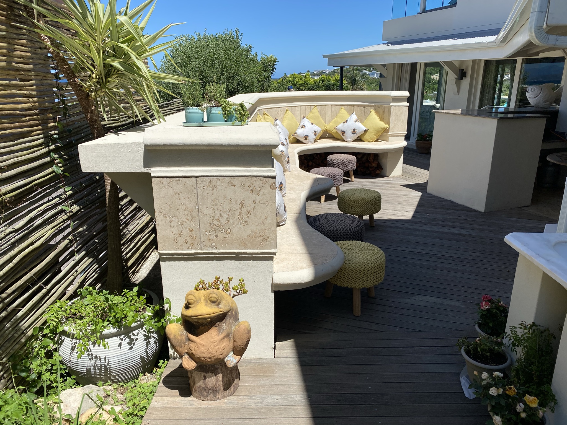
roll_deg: -0.3
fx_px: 426
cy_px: 212
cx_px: 284
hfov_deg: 67.3
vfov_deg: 53.1
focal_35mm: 26
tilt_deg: -17.1
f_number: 1.8
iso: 32
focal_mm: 4.25
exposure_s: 1/3497
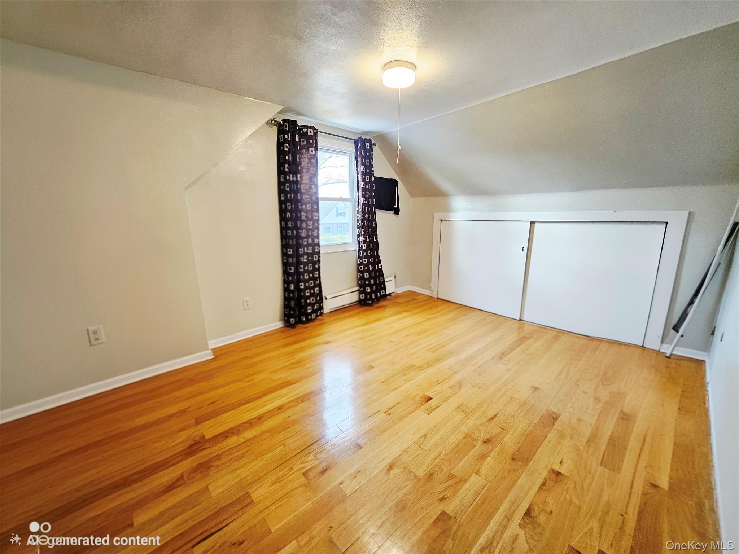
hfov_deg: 106.2
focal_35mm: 13
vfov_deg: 89.9
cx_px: 370
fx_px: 278
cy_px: 277
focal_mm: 1.7
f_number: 2.2
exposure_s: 1/60.2
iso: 320
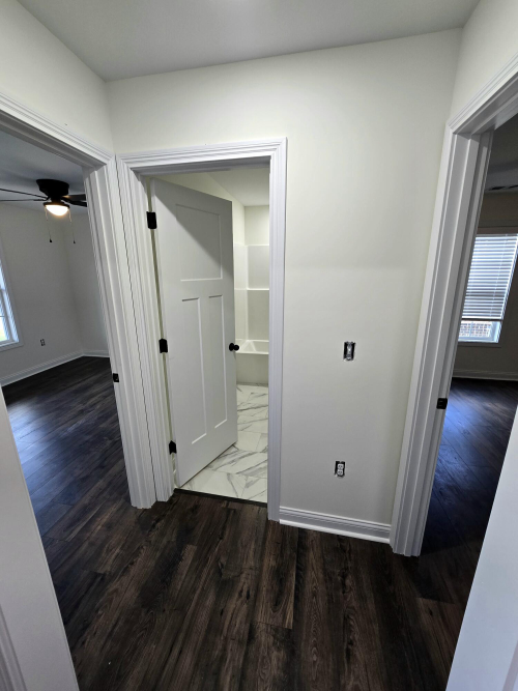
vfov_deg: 106.2
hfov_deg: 89.9
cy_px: 346
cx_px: 259
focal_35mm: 13
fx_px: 259
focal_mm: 2.2
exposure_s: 1/60.2
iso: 100
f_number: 2.2
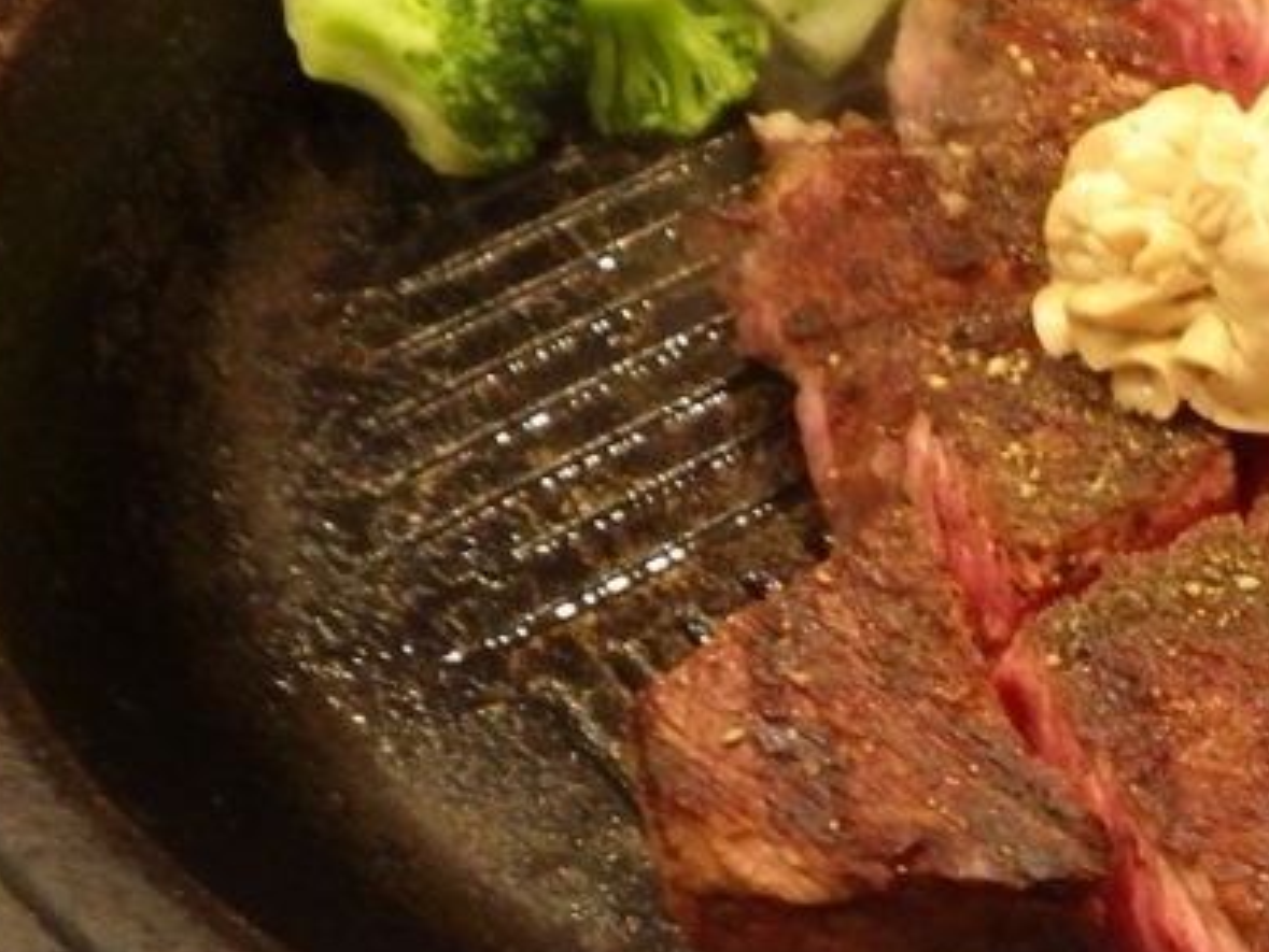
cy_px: 968
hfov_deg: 25.3
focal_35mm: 73
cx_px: 1295
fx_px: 2677
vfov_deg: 19.5
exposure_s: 1/45
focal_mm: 5
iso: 800
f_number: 3.5
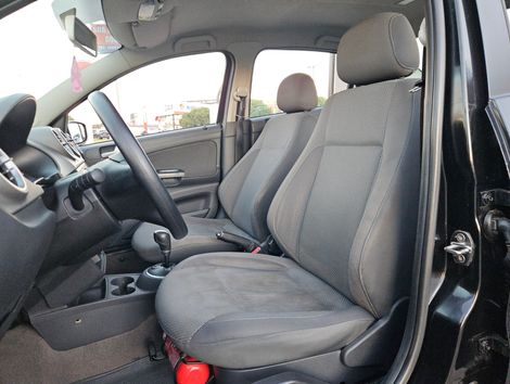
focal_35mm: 23
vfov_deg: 59.0
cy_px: 192
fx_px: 339
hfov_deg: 73.8
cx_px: 255
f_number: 1.8
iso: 400
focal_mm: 5.4
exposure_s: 1/120
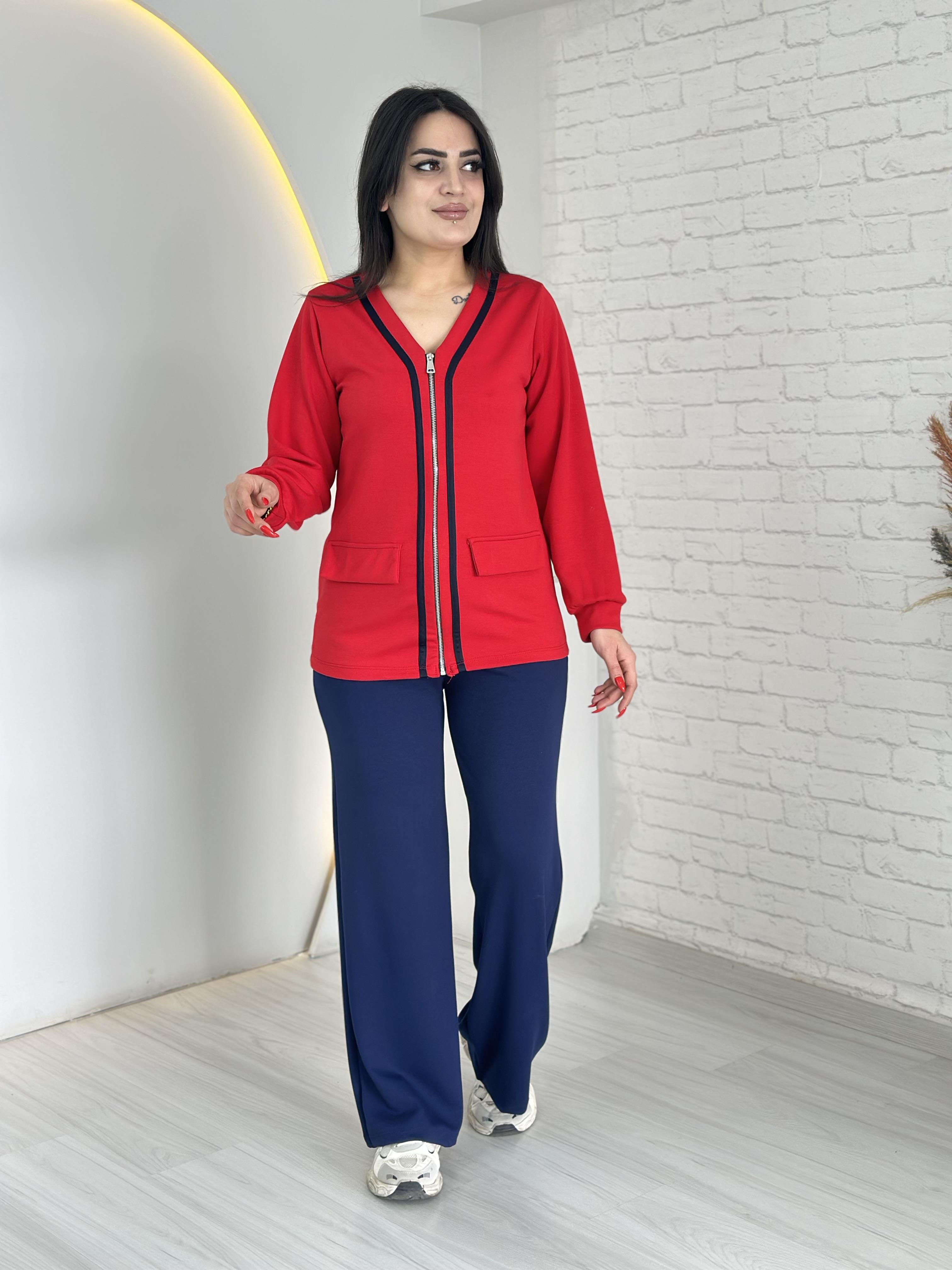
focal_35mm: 48
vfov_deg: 39.7
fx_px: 1760
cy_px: 635
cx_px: 476
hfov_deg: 30.3
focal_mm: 6.86
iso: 80
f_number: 1.78
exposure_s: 1/100
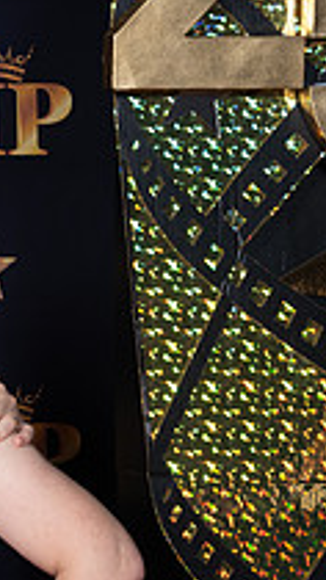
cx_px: -428
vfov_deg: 10.5
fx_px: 3153
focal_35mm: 205
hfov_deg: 5.7
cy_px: 521
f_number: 8
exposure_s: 1/80
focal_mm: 71
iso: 400
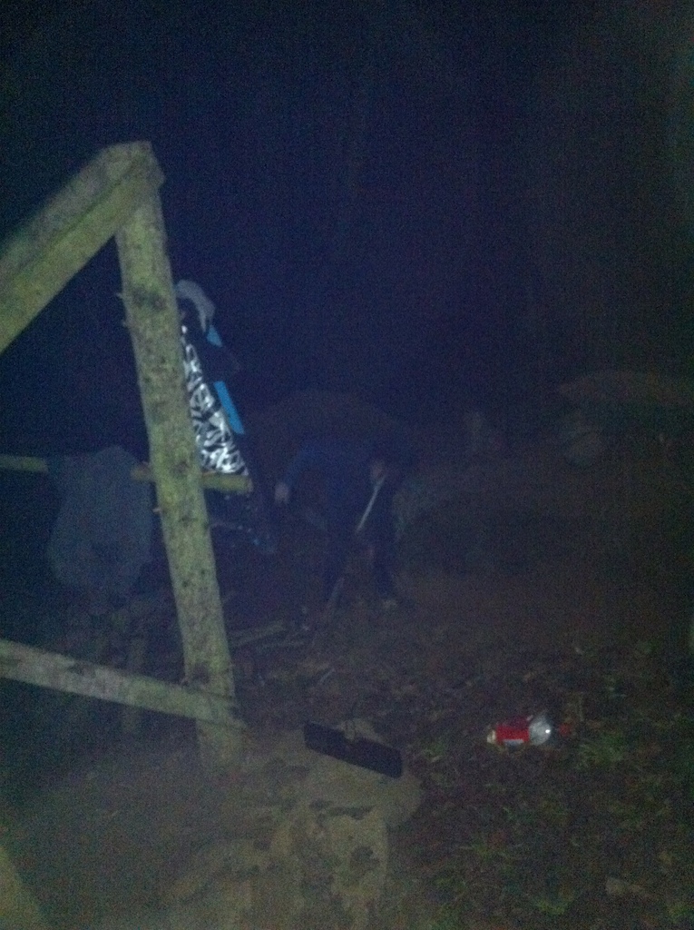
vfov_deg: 52.7
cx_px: 347
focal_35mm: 35
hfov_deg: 40.6
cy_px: 465
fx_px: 938
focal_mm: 3.85
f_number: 2.8
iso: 1000
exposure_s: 1/15
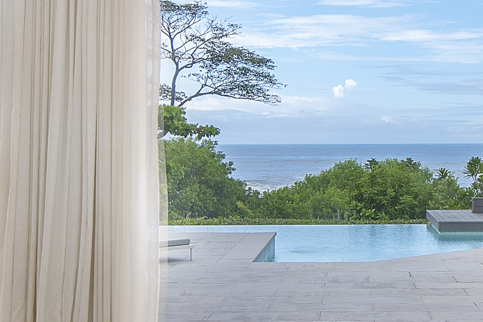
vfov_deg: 18.6
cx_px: 386
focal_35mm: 73
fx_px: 979
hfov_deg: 27.2
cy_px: 88
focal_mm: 16
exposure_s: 1/200
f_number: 7.1
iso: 125
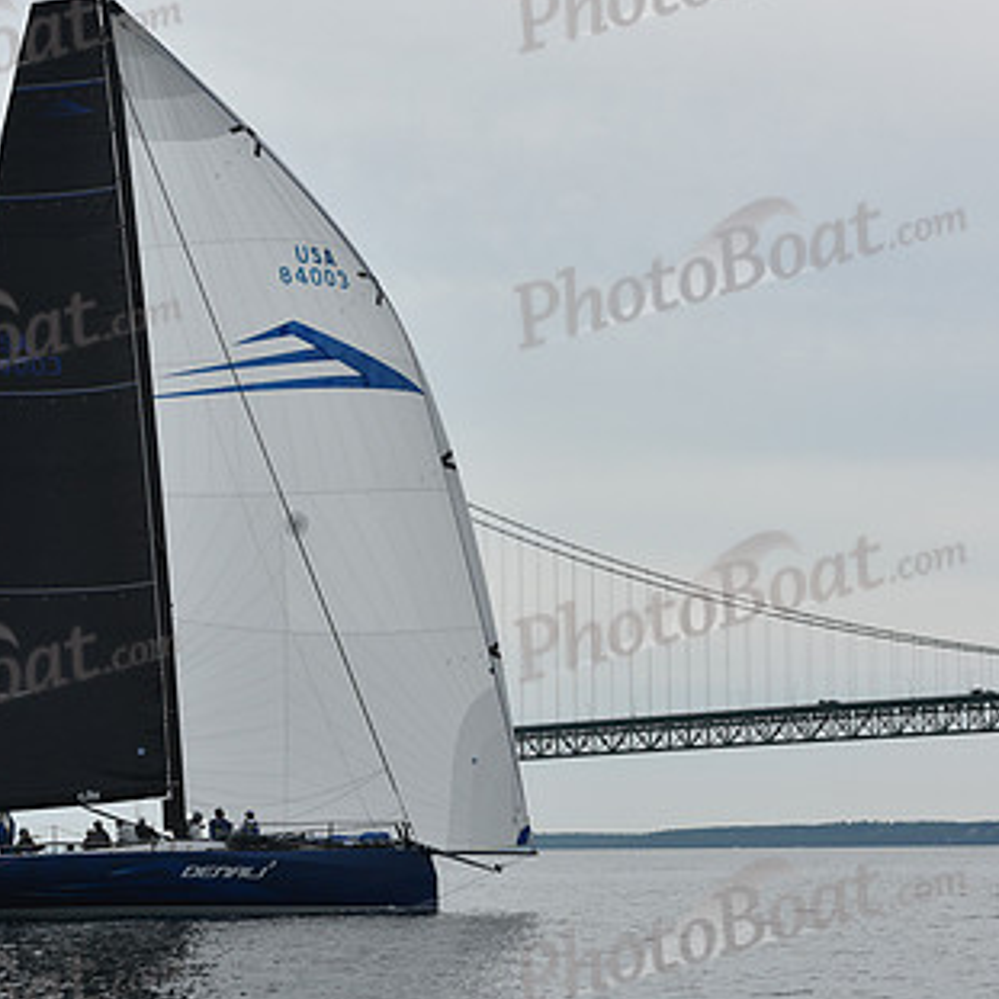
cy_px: 477
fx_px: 3624
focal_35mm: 111
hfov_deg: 15.7
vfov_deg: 15.7
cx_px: 350
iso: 250
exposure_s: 1/800
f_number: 8
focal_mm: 70
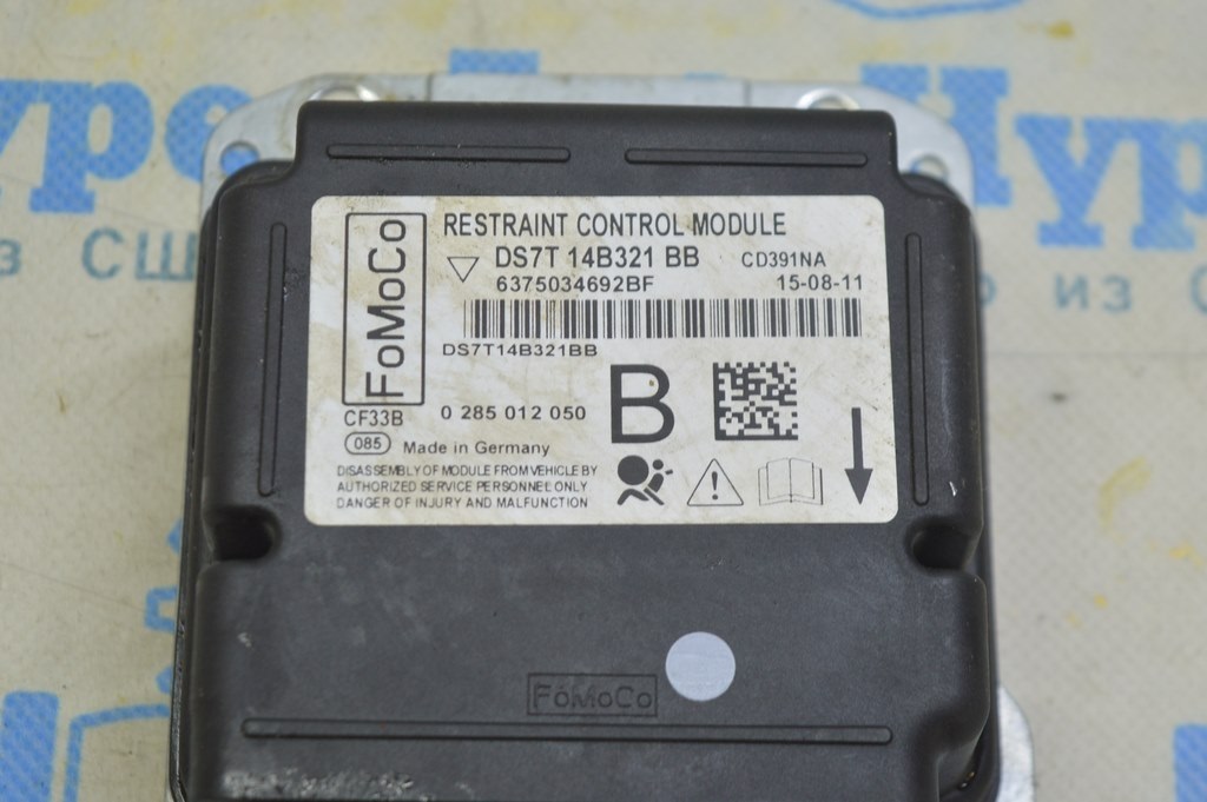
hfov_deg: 24.6
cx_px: 604
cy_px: 401
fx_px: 2764
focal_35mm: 82
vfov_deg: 16.5
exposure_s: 1/25
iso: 400
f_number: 5.6
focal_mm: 55
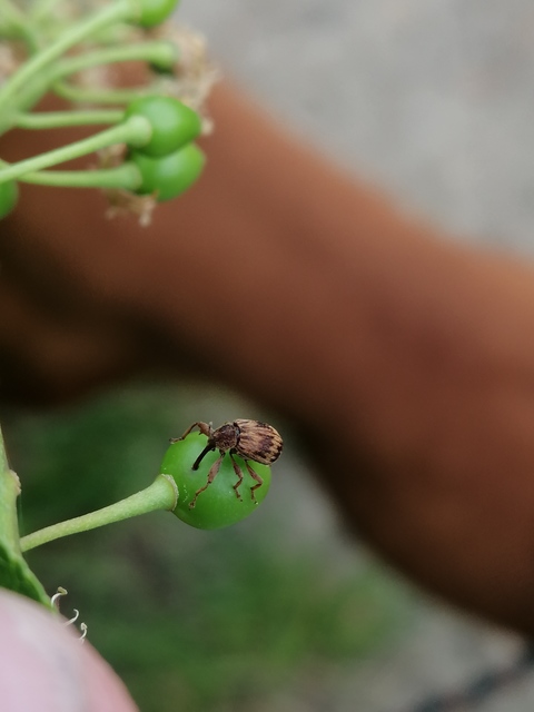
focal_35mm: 69
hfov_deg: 21.3
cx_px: 267
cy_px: 356
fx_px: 1419
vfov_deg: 28.2
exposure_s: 1/156
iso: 50
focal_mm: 3.95
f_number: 1.8
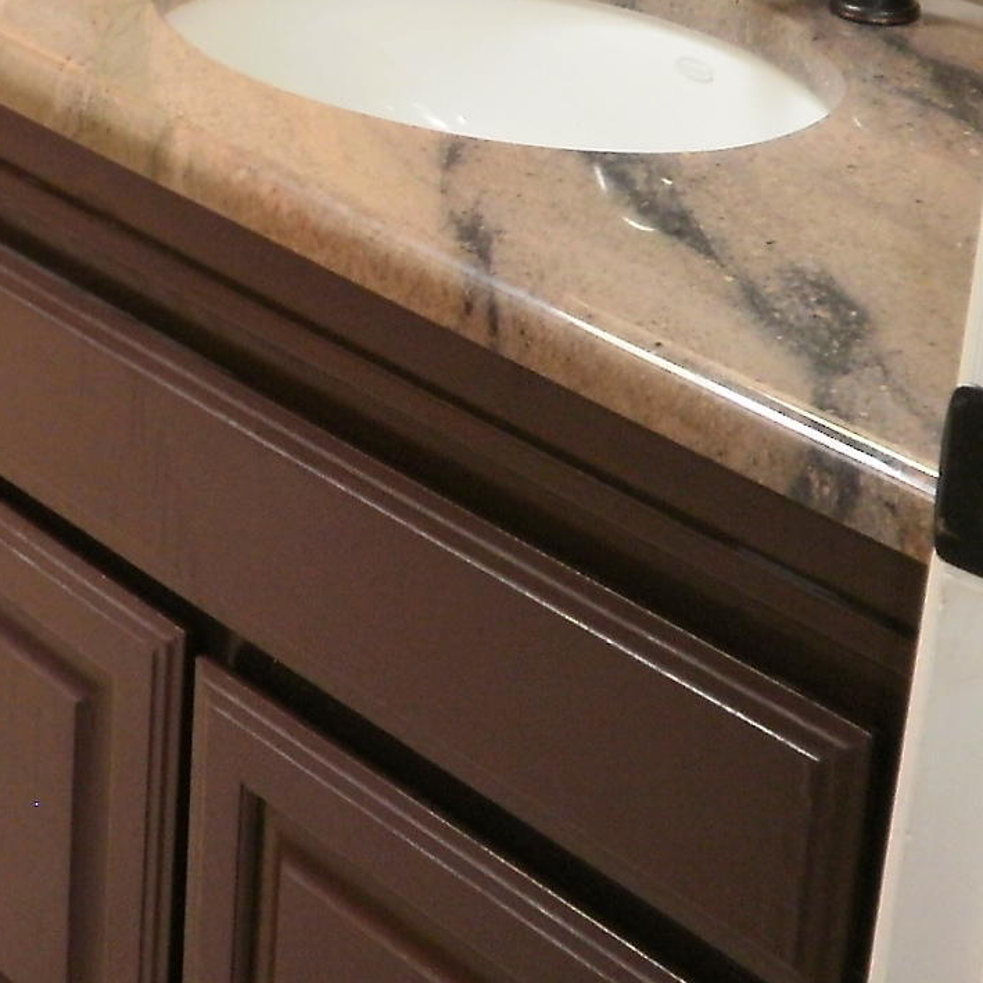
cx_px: -60
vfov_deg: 20.3
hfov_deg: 20.1
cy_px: 19
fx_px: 2667
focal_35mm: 83
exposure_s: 1/25
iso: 125
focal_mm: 4.65
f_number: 2.6
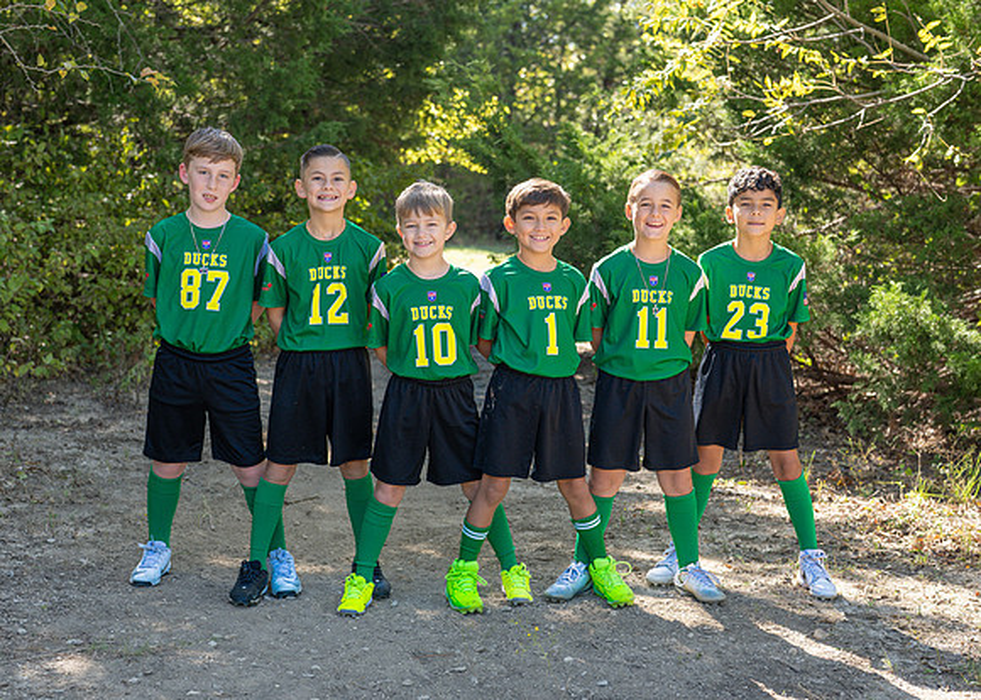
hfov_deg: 32.1
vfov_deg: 23.2
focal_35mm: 61
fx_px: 1707
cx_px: 494
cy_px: 373
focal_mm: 50
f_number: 3.2
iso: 125
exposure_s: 1/320
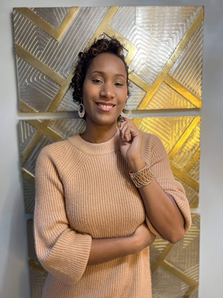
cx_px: 112
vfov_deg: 67.3
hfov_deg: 53.1
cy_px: 149
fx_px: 223
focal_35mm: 26
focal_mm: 5.7
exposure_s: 1/60
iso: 200
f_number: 1.5
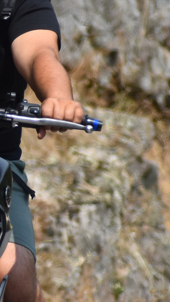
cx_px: -128
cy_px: 134
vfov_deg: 1.2
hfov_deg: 0.7
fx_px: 14566
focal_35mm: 1817
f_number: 6.3
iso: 400
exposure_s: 1/1600
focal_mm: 240
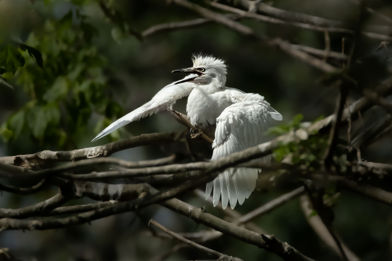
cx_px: 196
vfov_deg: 1.6
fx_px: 9145
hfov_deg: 2.5
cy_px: 130
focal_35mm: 840
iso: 2500
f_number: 8
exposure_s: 1/8000
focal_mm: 560
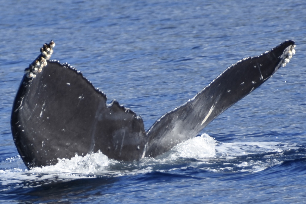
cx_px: 153
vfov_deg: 1.9
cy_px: 102
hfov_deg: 2.9
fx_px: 6120
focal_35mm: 720
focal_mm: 480
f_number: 5.6
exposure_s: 1/800
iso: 180
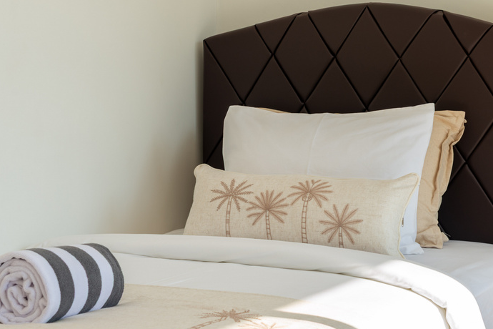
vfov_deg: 15.7
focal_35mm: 87
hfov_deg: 23.3
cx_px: 317
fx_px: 1191
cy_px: 185
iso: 100
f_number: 8
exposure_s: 1/80
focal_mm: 50
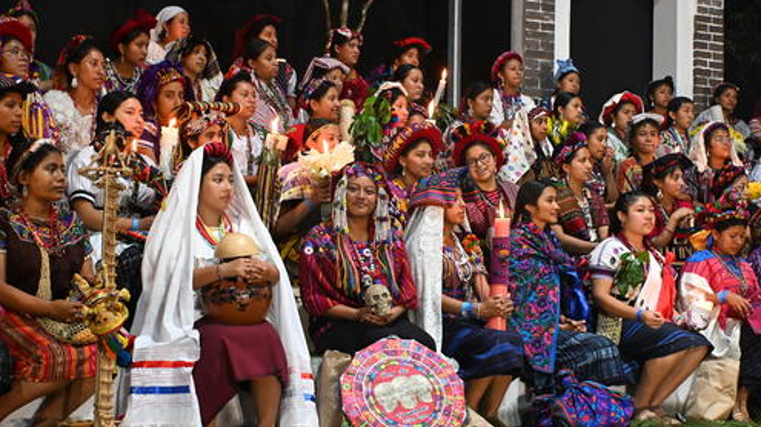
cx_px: 381
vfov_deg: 22.2
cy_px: 237
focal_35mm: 54
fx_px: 1089
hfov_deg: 38.5
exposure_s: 1/125
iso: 3200
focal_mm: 34
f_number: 4.2
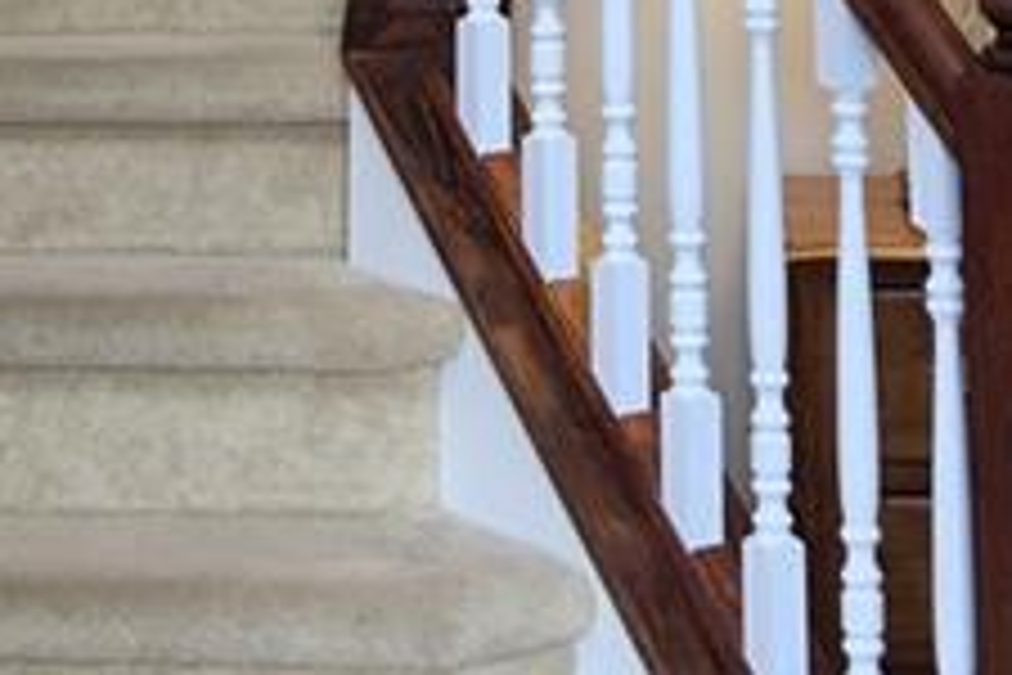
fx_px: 2895
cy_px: -760
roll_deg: +0.2
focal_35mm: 103
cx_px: 531
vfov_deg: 11.7
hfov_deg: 19.8
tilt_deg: +9.5
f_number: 2.2
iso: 40
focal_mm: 4.15
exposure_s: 1/30
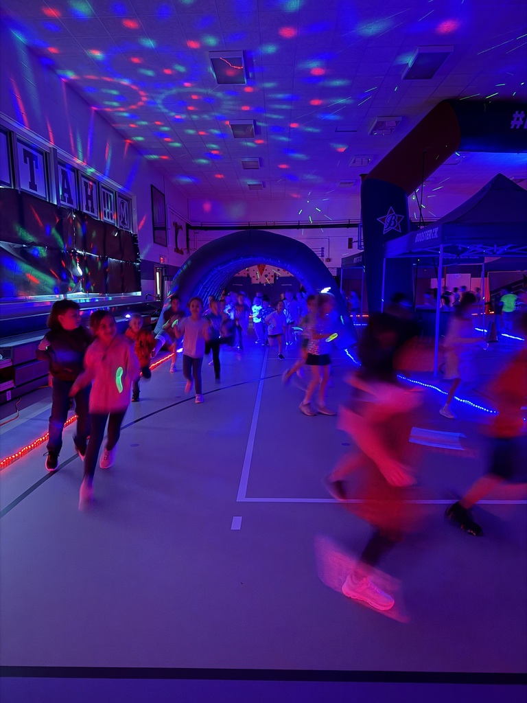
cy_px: 352
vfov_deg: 71.6
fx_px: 487
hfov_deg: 56.8
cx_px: 264
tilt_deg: -7.8
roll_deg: -0.2
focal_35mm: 24
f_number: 1.78
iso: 2500
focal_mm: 6.76
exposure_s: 1/15
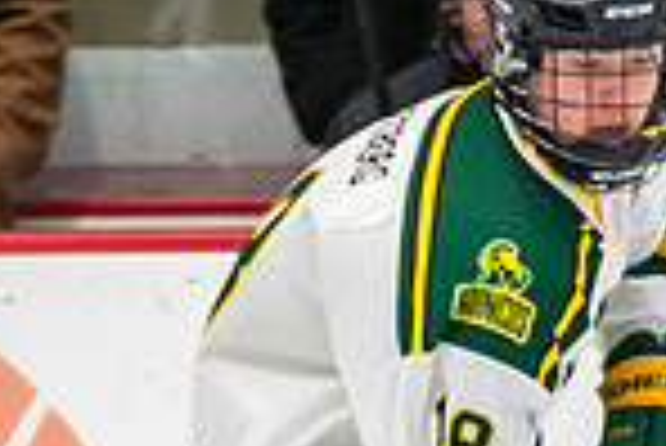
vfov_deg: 1.0
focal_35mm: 1313
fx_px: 24314
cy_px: 694
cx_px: 39
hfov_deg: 1.6
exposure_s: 1/640
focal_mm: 185
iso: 800
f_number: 2.8
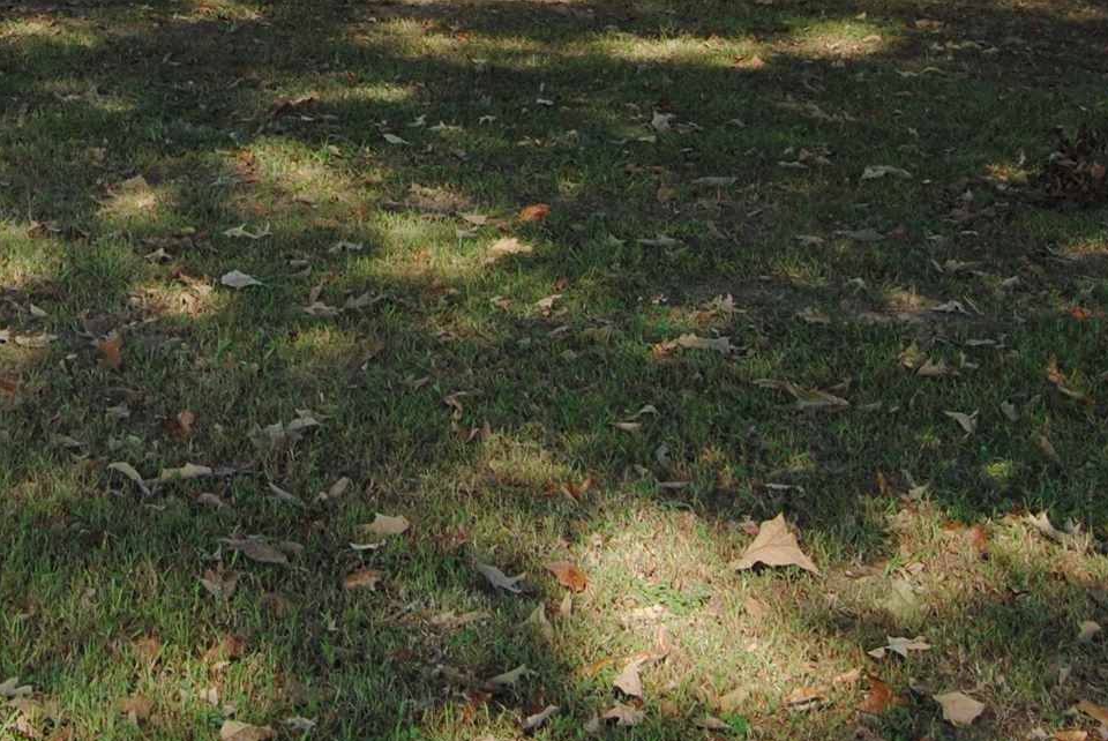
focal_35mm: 96
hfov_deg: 20.4
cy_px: -347
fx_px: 2957
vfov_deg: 13.5
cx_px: -59
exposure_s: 1/160
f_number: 6.3
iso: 100
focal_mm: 20
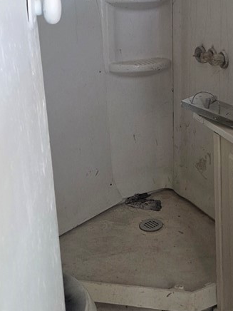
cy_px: 53
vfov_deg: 34.2
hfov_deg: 26.6
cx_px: 180
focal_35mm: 54
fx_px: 485
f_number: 1.8
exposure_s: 1/120
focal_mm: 5.4
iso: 400
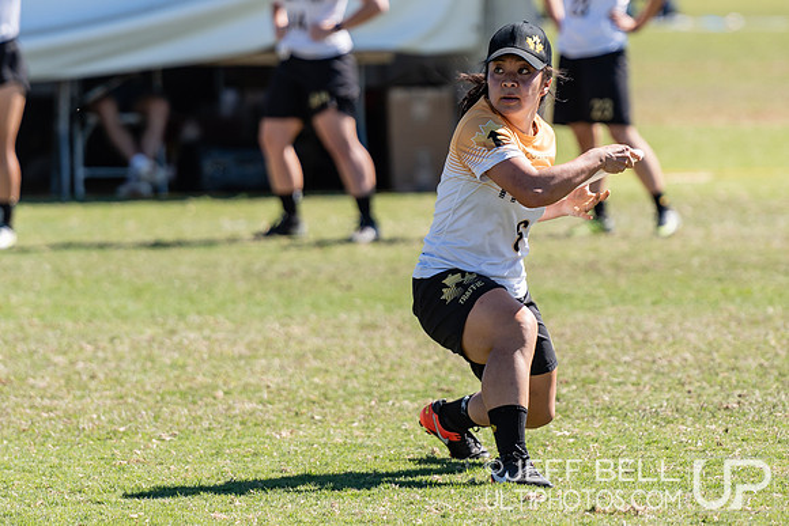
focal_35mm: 421
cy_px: 237
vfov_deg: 3.3
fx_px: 9227
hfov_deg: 4.9
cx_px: 553
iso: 100
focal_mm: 200
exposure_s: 1/1000
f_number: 2.8
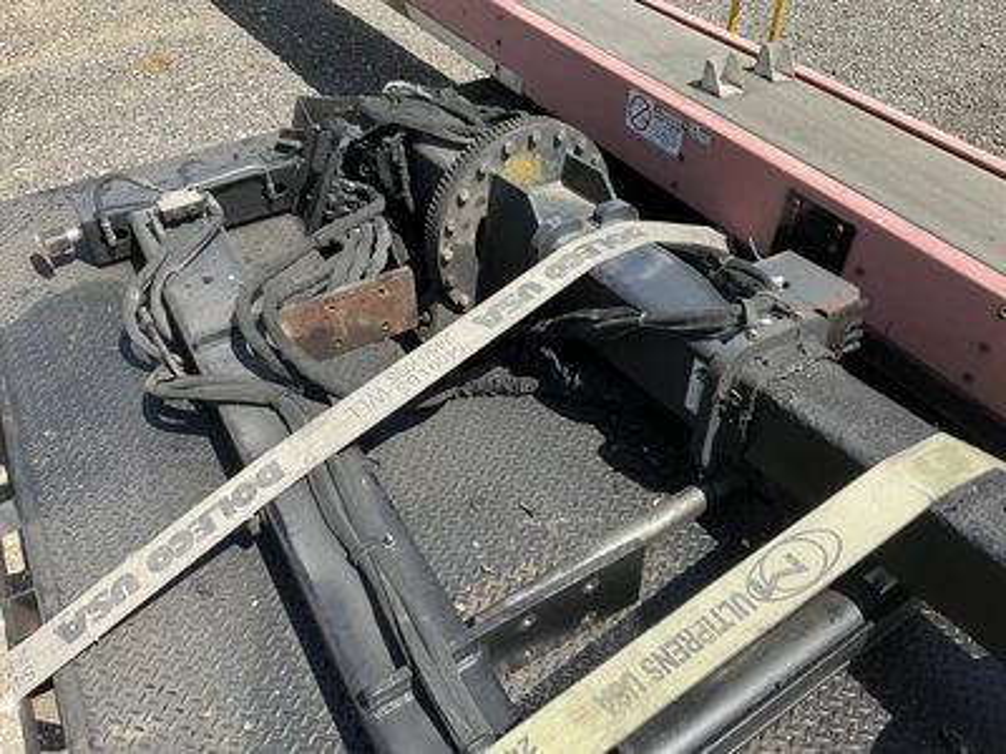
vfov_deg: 48.2
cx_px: 503
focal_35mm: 29
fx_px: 843
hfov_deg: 61.7
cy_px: 377
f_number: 1.8
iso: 25
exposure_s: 1/912
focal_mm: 3
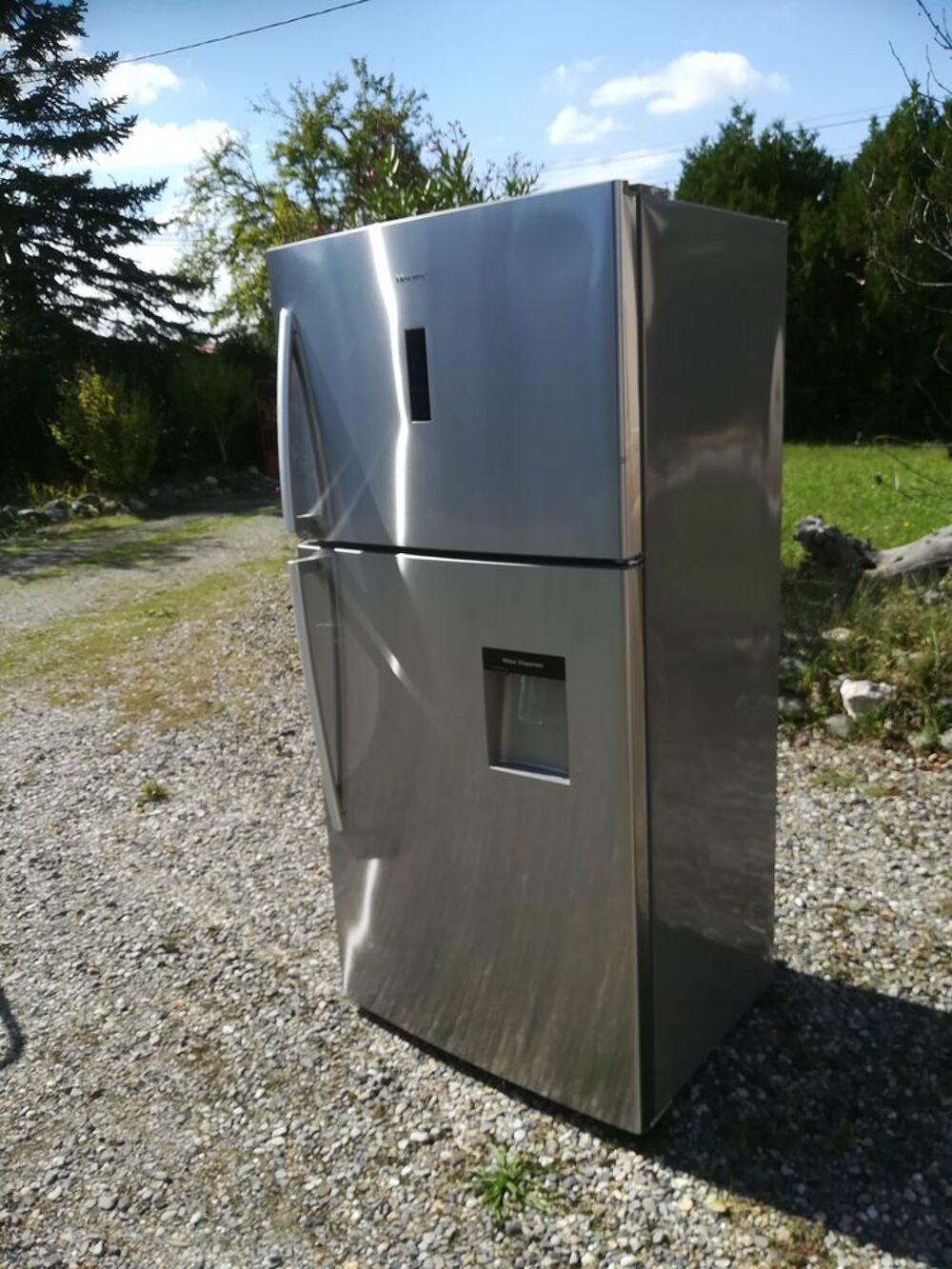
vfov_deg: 67.3
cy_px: 634
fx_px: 953
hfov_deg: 53.1
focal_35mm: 26
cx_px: 476
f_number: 2.2
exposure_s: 1/870
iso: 50
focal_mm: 3.83
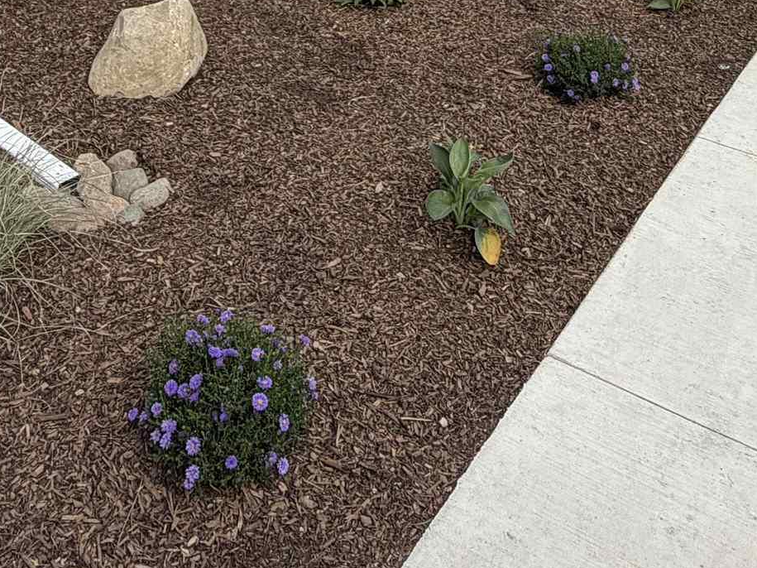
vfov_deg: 26.3
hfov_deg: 40.4
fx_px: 1028
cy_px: -169
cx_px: 336
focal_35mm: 47
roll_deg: -2.0
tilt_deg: -13.0
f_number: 2.2
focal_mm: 2.22
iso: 20
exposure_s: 1/942
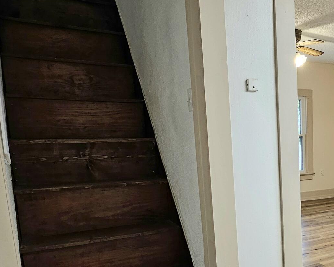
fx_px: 366
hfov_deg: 42.1
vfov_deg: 39.0
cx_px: 339
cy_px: 201
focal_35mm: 37
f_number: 2.2
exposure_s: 1/60.2
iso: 100
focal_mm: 2.2
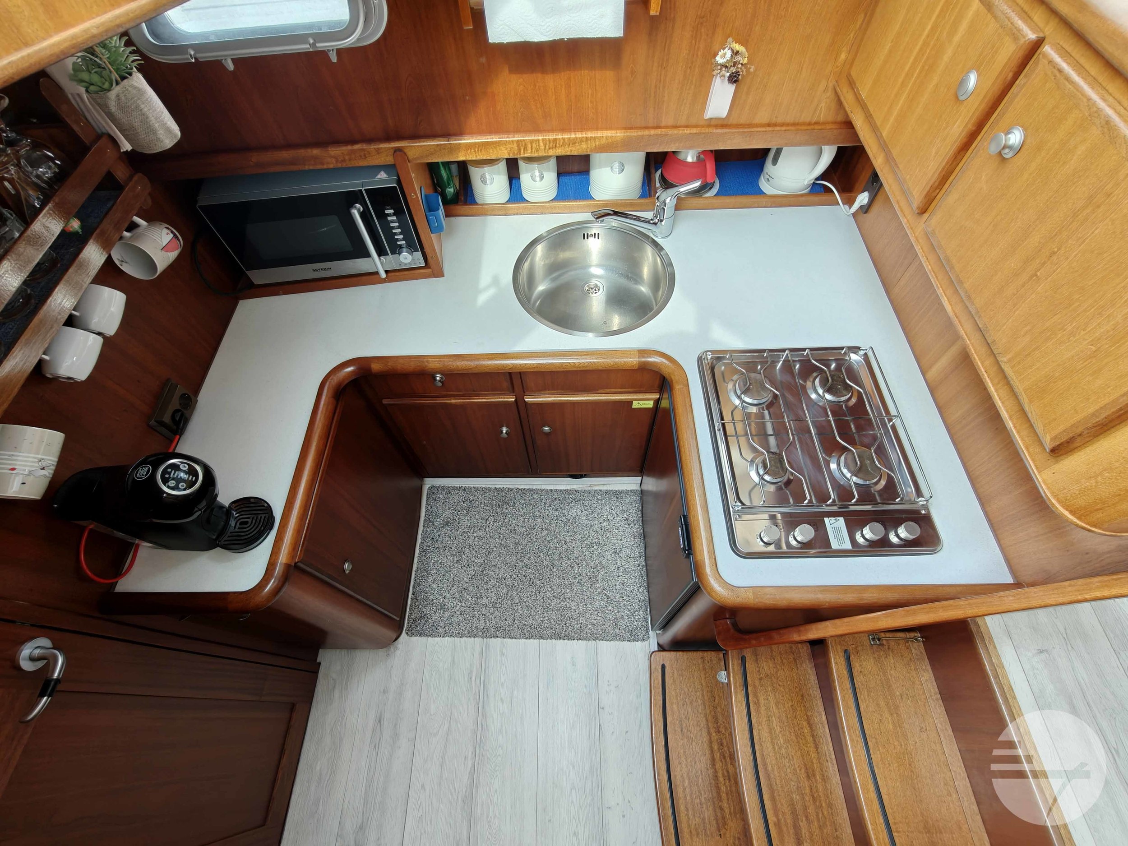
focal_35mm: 15
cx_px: 564
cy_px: 423
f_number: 2
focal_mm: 2.3
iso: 500
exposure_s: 1/100
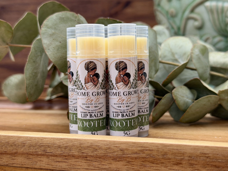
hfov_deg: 38.9
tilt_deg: -2.1
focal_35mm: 49
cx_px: 116
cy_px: 84
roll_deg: -0.2
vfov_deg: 29.7
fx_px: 323
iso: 64
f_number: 1.78
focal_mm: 6.76
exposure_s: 1/1883
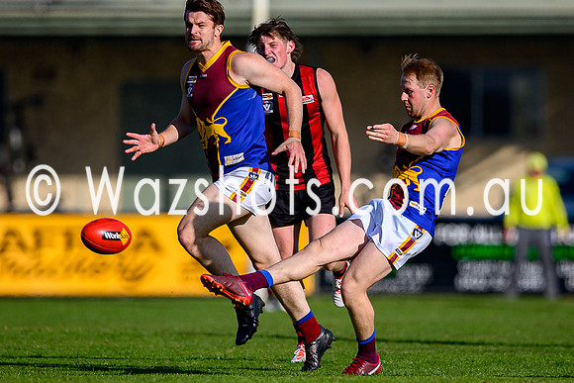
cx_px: 325
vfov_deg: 1.5
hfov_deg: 2.3
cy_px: 184
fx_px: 14562
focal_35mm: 913
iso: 180
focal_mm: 500
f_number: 4
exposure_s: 1/2500
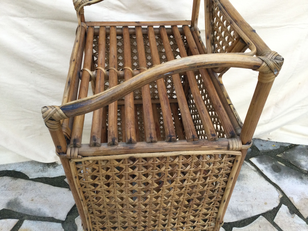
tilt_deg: -43.8
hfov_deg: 58.4
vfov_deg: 45.4
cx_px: 154
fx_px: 276
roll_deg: -0.4
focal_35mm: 31
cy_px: 116
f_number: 2.4
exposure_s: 1/33
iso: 50
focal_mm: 3.3
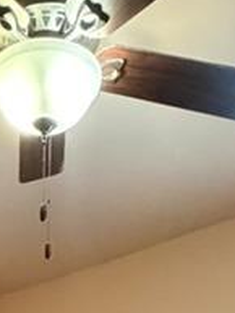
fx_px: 787
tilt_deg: -12.8
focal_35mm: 87
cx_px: 3
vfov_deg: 14.4
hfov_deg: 16.7
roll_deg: -0.6
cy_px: 757
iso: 800
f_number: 2.2
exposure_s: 1/60
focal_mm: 2.22
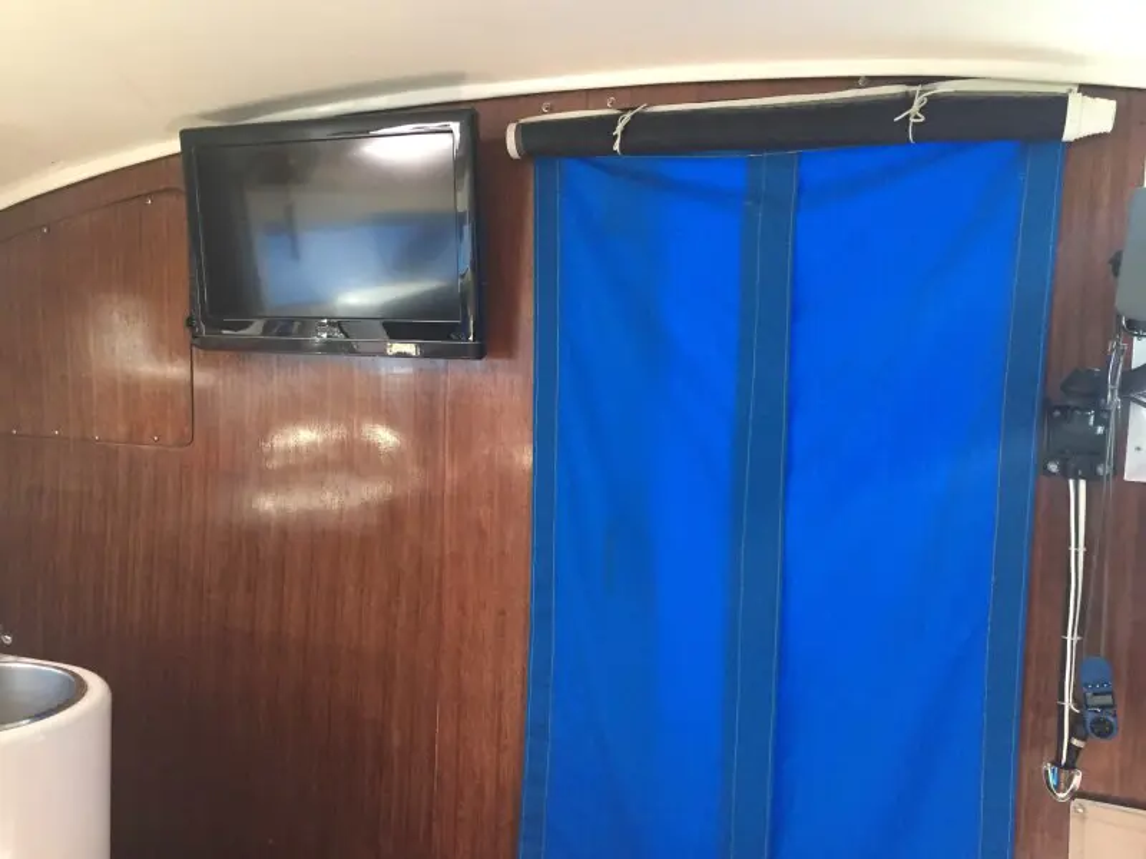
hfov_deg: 61.7
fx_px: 960
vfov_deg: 48.2
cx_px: 573
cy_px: 430
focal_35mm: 29
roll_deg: -2.4
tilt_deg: -4.4
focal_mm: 4.15
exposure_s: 1/30
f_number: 2.2
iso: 250
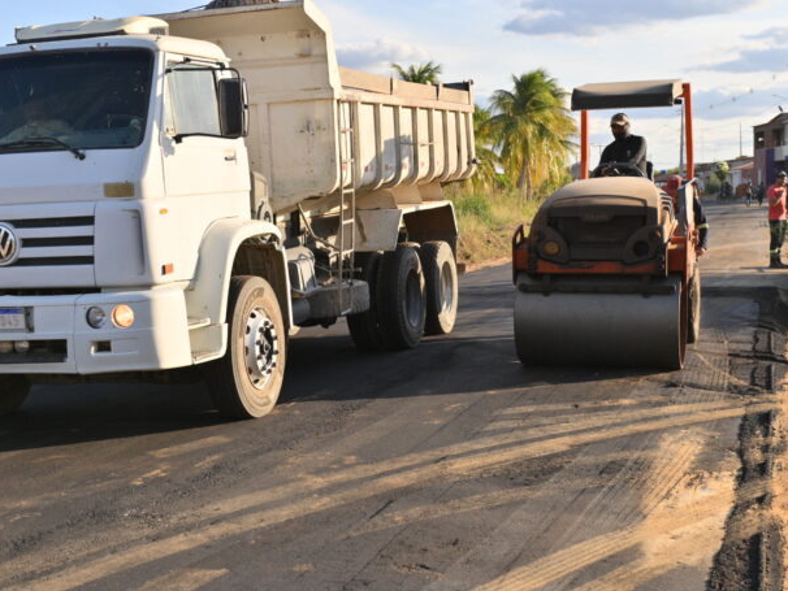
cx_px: 372
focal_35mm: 53
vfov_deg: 27.5
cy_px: 291
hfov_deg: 36.1
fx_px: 1207
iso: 1000
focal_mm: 48
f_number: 4
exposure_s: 1/6400
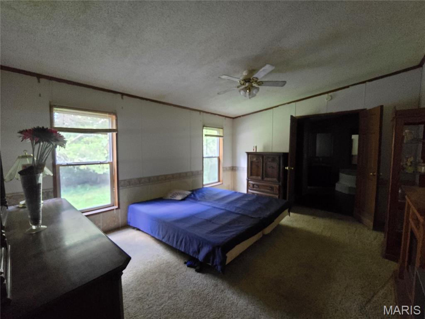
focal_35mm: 13
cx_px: 212
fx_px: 160
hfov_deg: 106.2
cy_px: 160
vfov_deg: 89.9
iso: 1600
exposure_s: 1/24
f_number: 2.2
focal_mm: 2.2
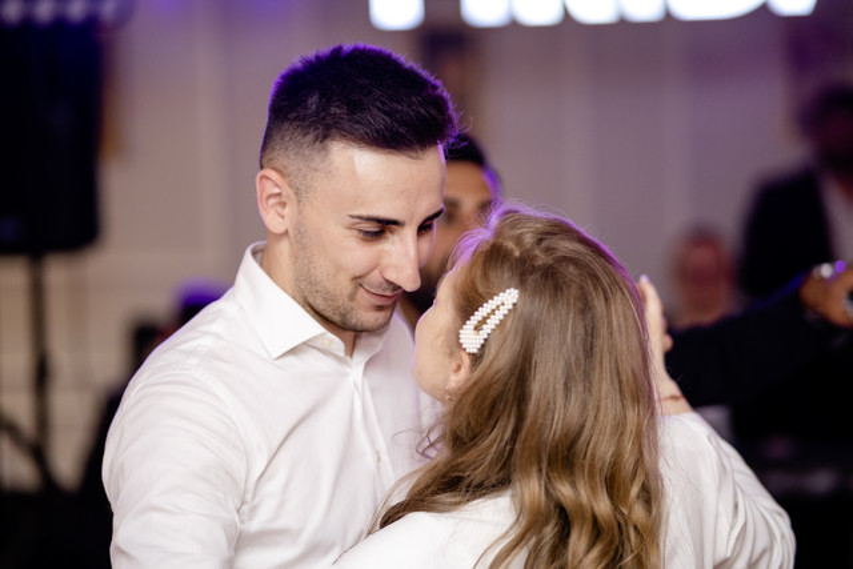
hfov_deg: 16.0
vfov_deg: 10.7
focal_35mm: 128
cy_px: 284
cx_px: 426
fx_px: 3033
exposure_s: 1/200
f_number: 1.8
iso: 800
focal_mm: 85
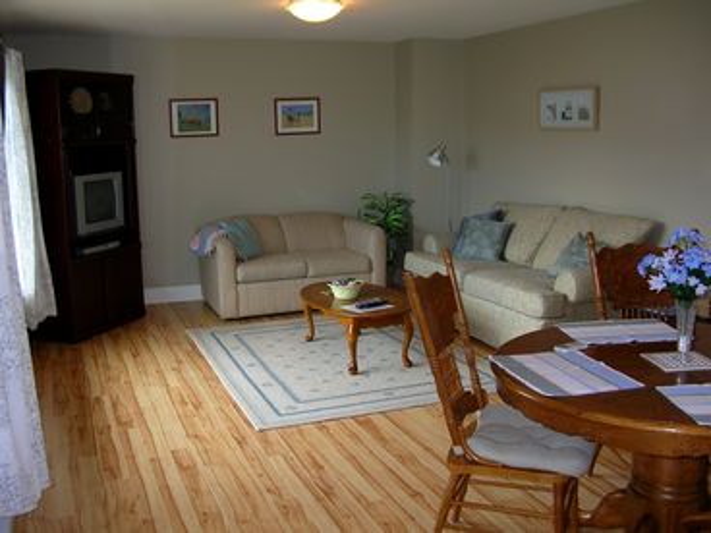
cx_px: 356
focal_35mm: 37
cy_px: 266
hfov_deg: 50.1
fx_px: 760
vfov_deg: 38.7
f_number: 2.7
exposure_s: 1/30
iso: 50
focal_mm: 6.2
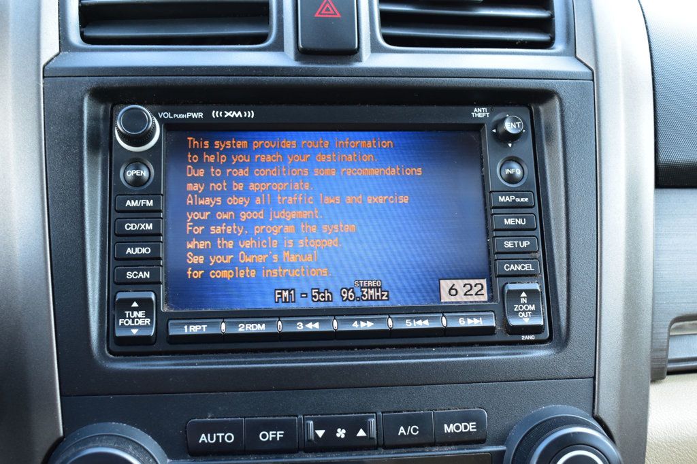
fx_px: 900
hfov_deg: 42.3
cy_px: 232
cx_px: 348
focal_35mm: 46
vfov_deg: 28.9
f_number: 6.3
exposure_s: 1/15
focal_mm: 31
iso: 500
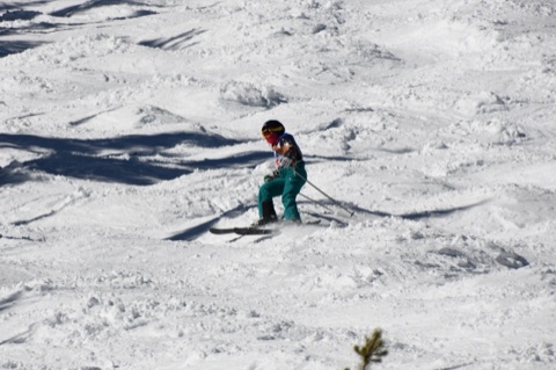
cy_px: 185
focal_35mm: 600
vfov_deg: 2.3
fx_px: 9257
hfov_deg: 3.4
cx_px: 278
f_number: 11
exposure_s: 1/2000
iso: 400
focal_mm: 400
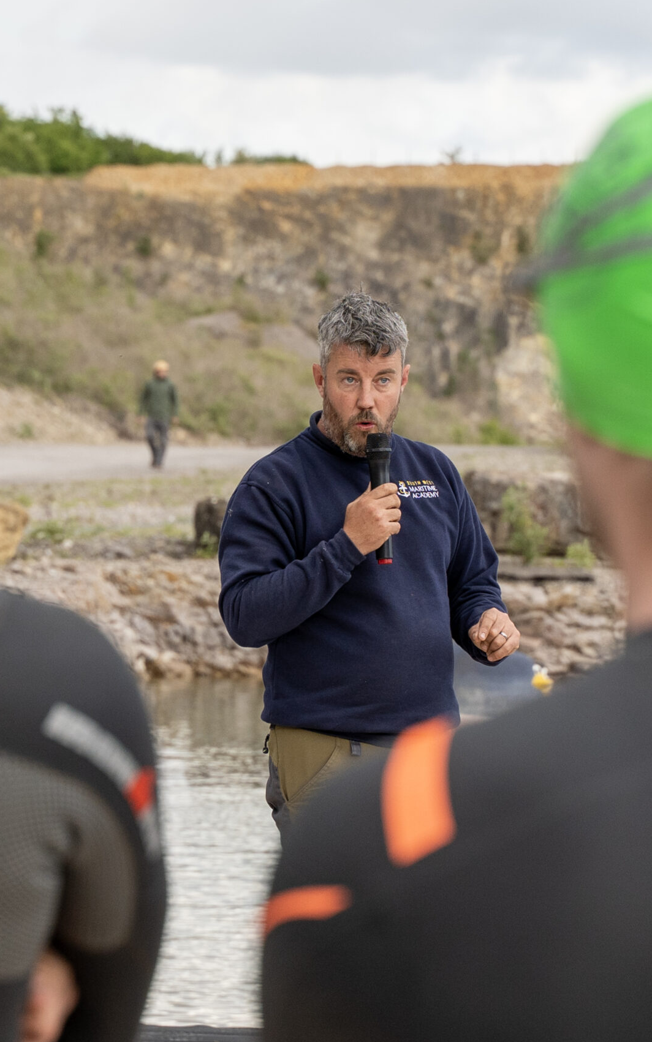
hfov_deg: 11.4
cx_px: 375
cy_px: 521
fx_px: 3269
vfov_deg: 18.1
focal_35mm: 115
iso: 500
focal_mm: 75
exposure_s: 1/500
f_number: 4.5
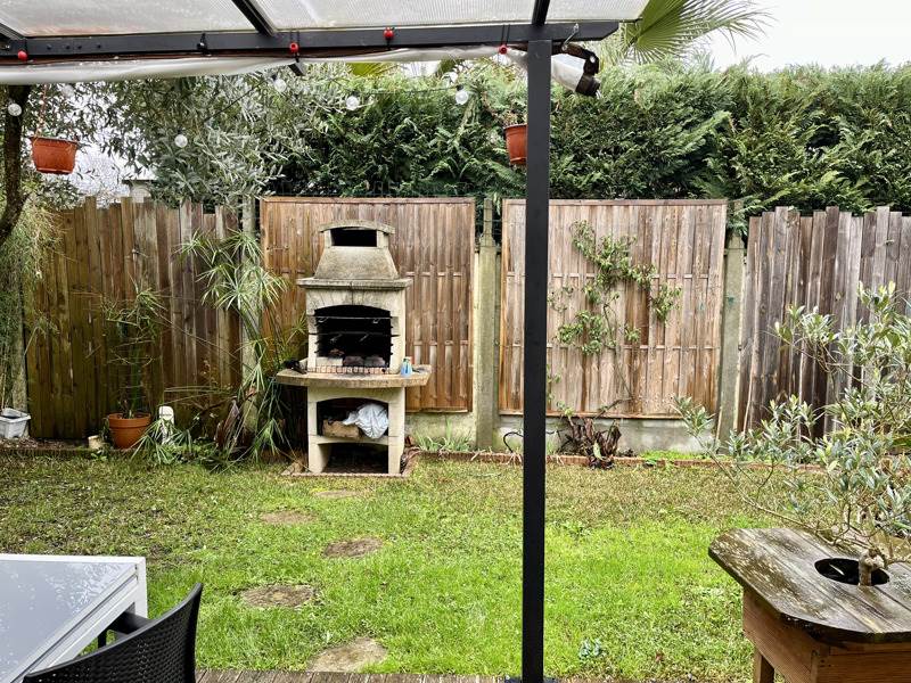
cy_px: 342
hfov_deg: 67.3
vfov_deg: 53.1
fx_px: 684
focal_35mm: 26
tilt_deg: -7.3
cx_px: 456
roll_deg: -0.5
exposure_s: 1/122
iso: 64
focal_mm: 5.1
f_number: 1.6
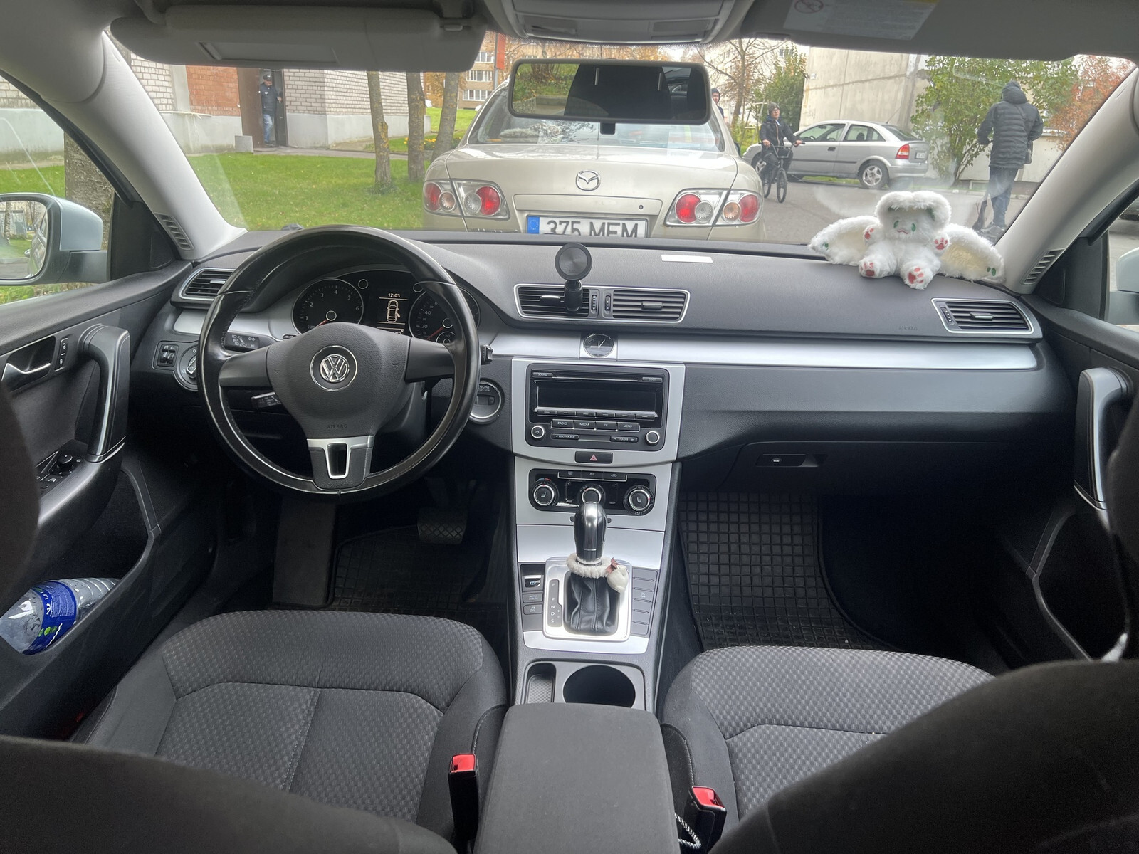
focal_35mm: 26
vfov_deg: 53.1
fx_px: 856
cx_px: 570
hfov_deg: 67.3
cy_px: 427
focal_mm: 5.7
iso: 64
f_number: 1.5
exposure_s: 1/121
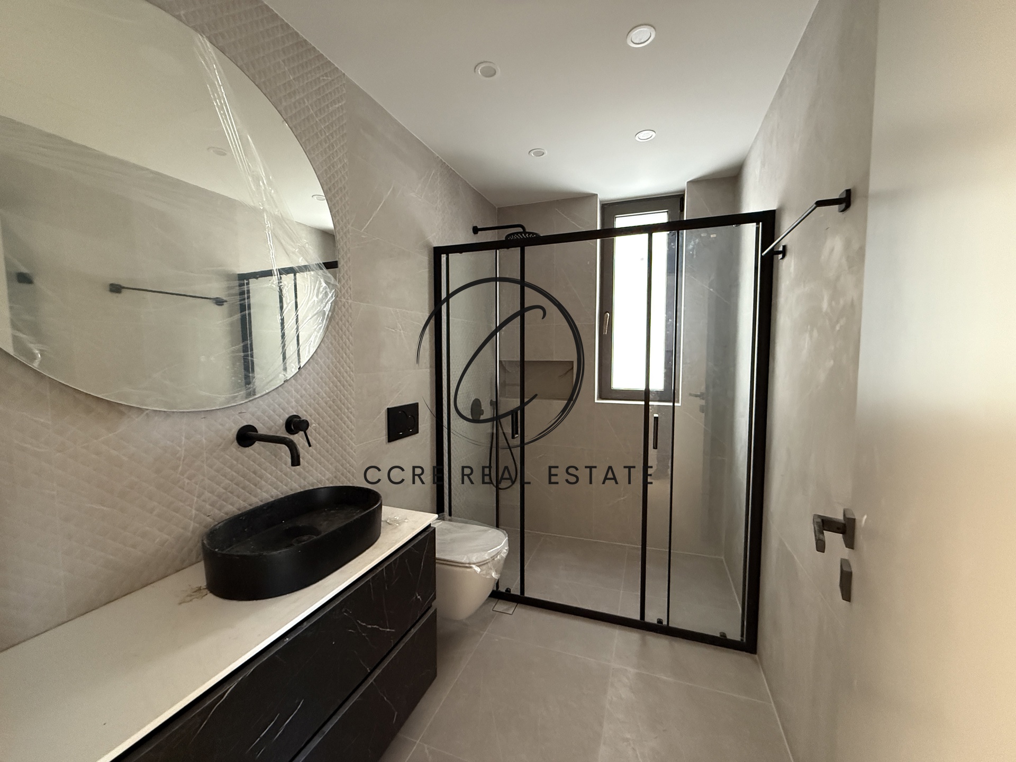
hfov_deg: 102.1
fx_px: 411
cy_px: 381
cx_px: 508
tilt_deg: -3.6
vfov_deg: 85.7
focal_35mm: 14
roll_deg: -0.2
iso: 800
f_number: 2.2
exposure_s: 1/60
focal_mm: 2.22
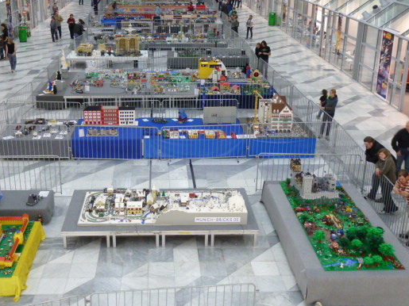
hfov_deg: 41.1
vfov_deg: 31.5
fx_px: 543
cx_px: 167
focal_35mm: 46
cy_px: 133
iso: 400
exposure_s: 1/13
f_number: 3.6
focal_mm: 6.1
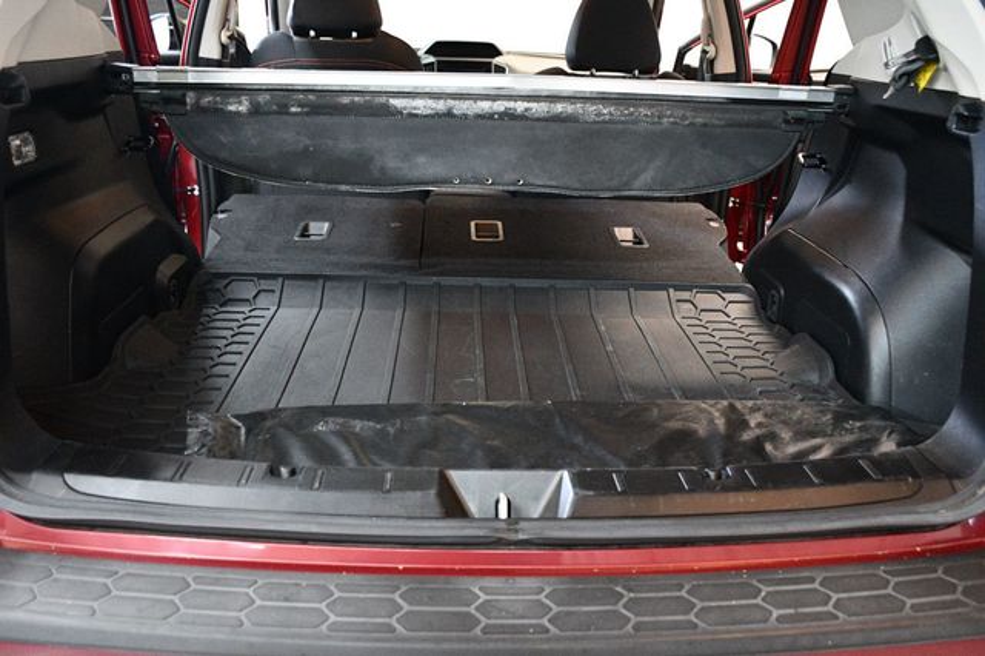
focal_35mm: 33
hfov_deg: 57.2
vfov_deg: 39.9
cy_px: 328
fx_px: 902
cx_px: 492
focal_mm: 22
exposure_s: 1/60
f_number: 3.5
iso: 5000
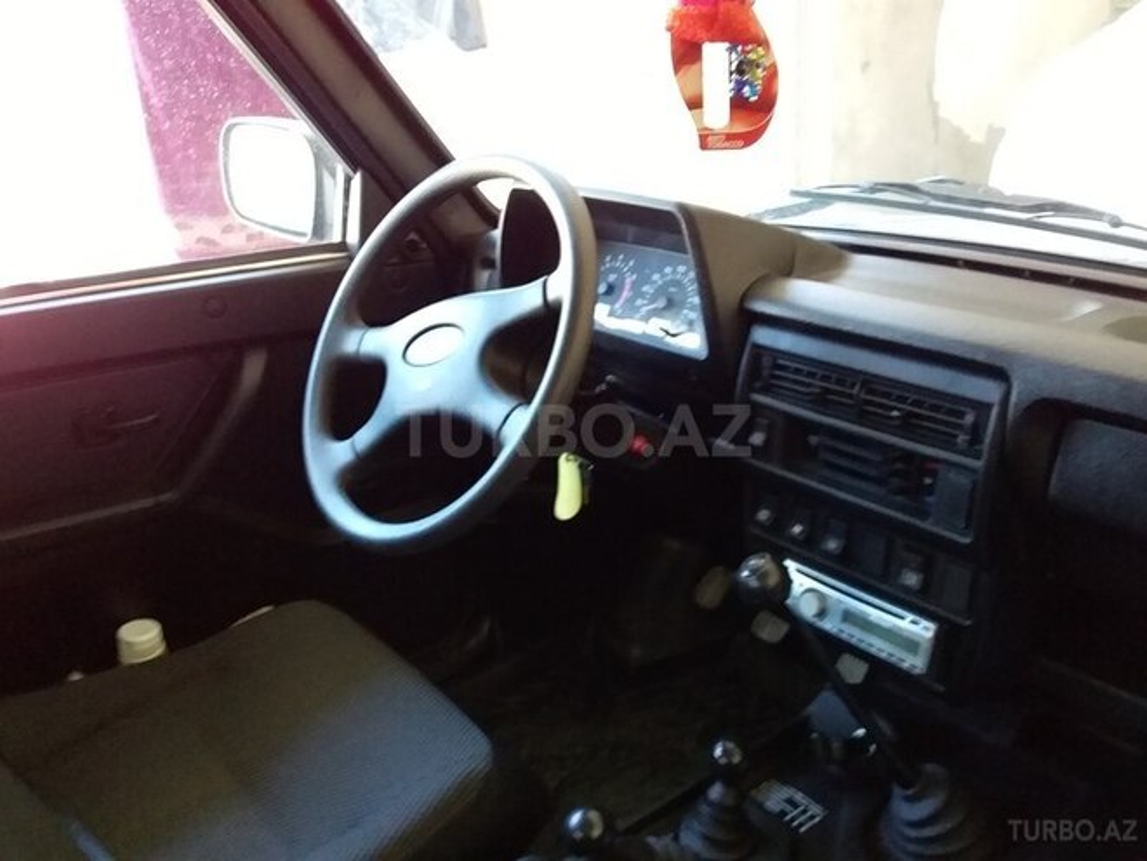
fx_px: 1027
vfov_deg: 45.4
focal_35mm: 31
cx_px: 574
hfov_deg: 58.4
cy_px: 430
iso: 200
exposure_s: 1/25
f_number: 2.2
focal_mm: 3.3
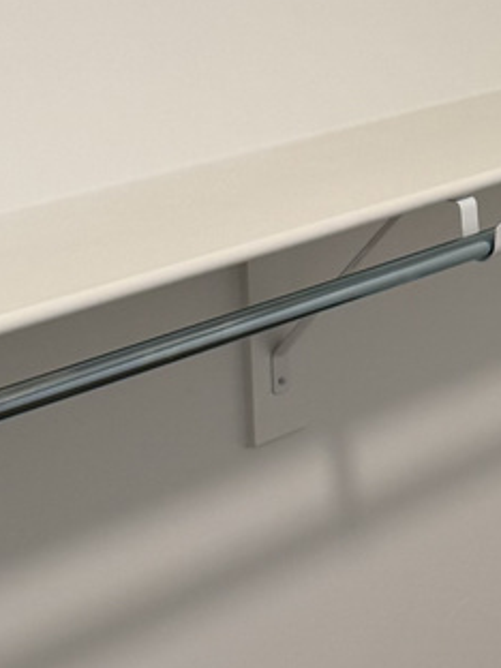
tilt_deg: -7.5
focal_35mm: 118
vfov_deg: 16.4
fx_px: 2277
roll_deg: +1.4
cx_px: 846
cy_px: 4
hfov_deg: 11.8
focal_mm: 6.76
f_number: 1.78
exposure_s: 1/120
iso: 125
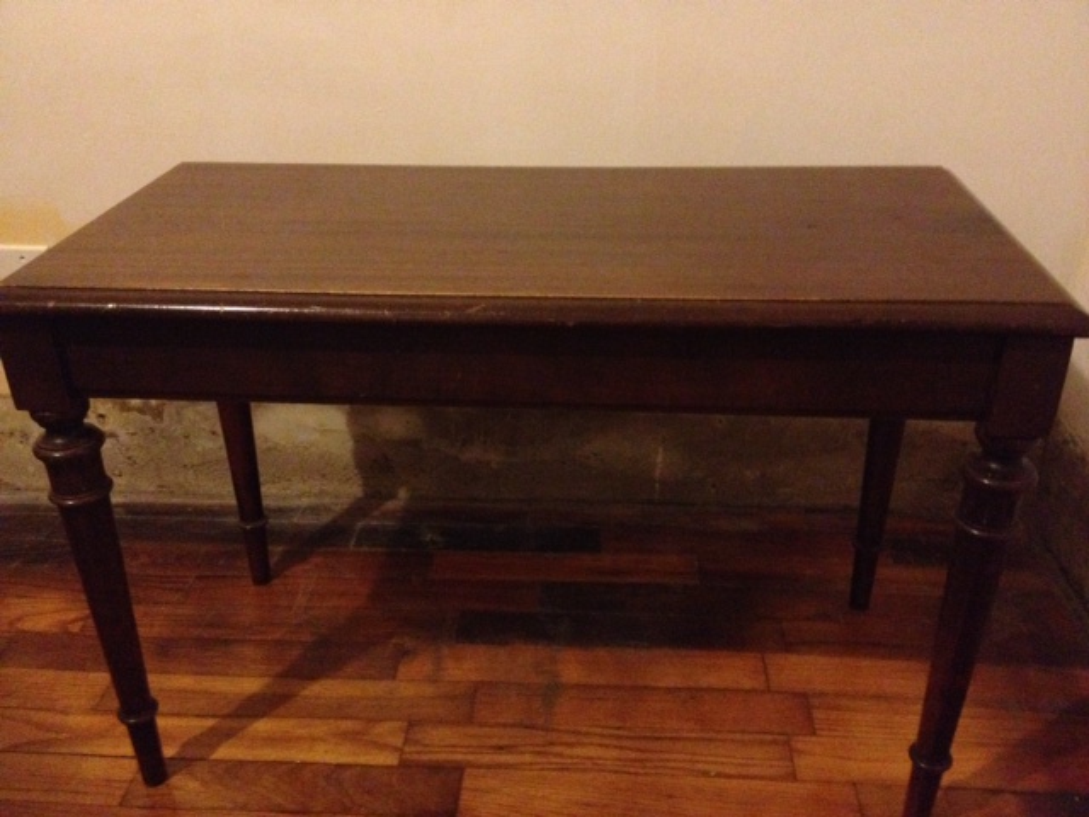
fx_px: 1101
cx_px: 544
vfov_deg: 40.7
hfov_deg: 52.6
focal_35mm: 35
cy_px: 408
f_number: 2.4
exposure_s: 1/15
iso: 800
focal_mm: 4.28
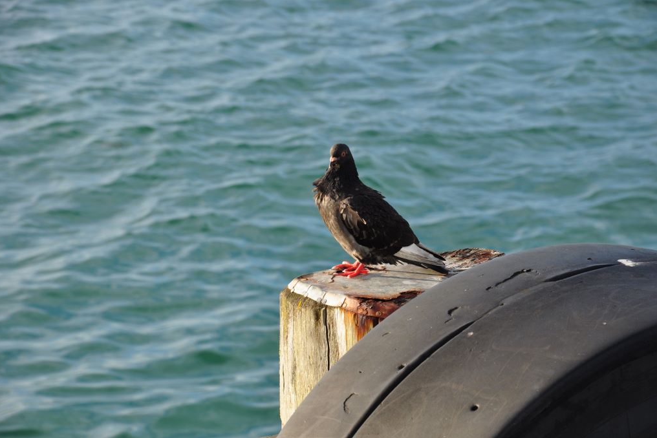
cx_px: 328
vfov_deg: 8.7
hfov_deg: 13.0
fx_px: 2893
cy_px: 219
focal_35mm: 159
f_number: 9
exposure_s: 1/125
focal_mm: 105
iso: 200
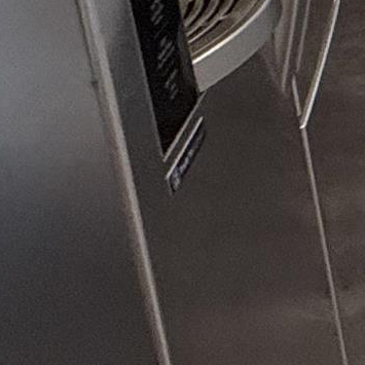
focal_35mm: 107
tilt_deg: -11.1
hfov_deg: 9.2
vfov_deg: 13.8
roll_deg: -1.0
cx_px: 1310
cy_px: -361
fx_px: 1276
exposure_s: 1/120
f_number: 2.2
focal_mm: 2.22
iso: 160
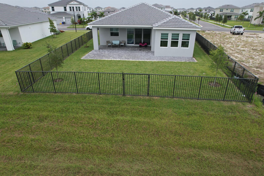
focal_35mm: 22
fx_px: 161
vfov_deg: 57.2
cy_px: 88
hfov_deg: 78.6
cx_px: 132
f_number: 2.8
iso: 100
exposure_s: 1/800
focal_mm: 8.38
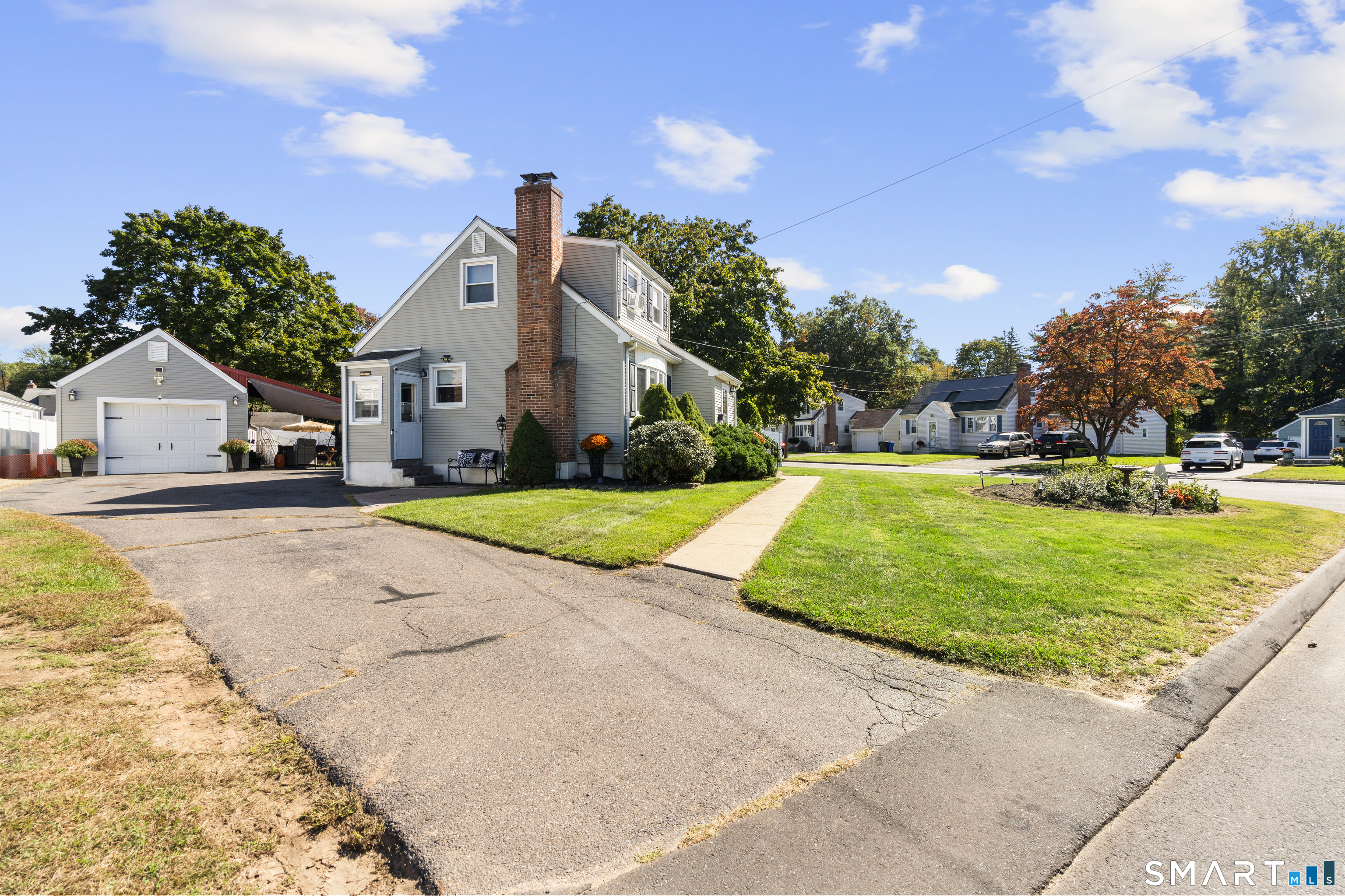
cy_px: 448
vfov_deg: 73.7
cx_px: 672
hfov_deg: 96.7
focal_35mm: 16
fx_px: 598
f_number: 9
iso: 200
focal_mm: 16
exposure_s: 1/50
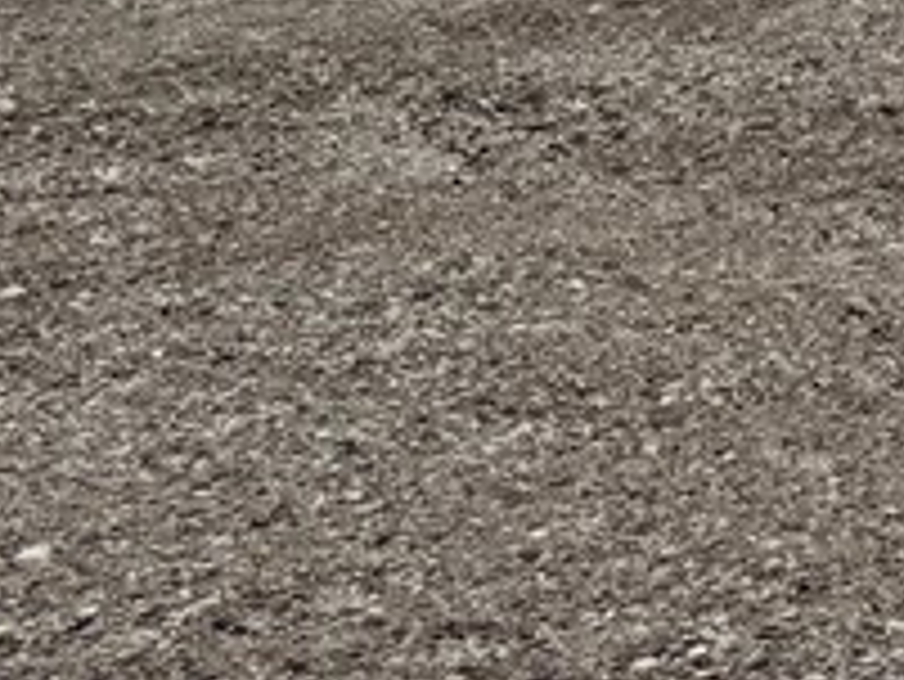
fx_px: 3188
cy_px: -824
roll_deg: +0.3
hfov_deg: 13.5
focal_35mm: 122
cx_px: 1880
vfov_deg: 10.8
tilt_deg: +1.1
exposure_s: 1/7937
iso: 80
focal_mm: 6.76
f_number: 1.78
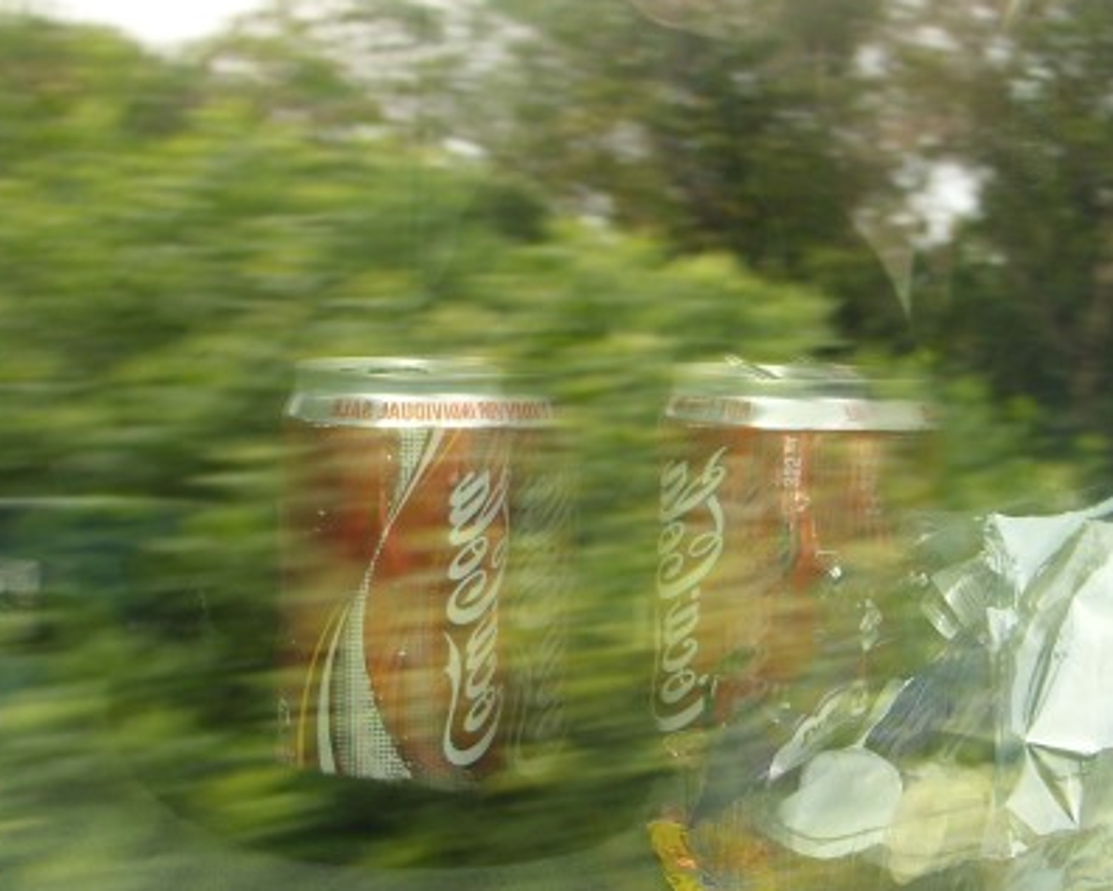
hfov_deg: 25.3
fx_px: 2471
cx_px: 677
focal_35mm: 75
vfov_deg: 20.4
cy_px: 542
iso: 50
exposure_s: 1/100
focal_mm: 7.8
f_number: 2.8
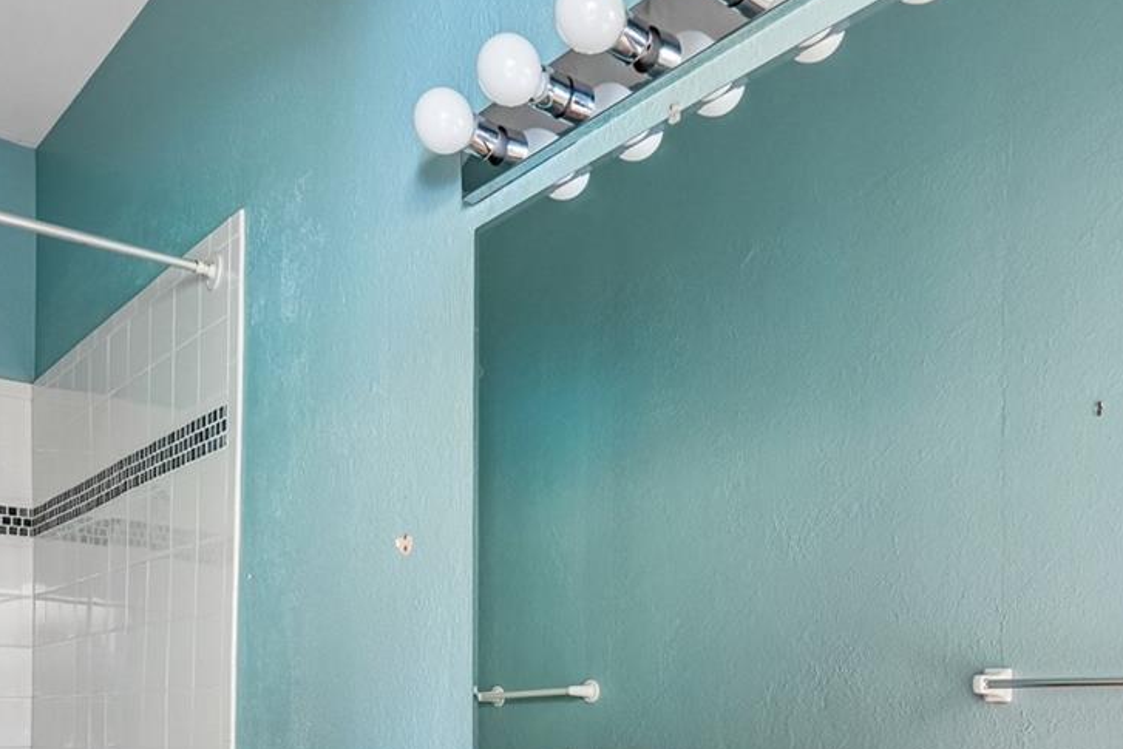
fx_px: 1030
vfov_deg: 36.4
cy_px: 729
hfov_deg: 57.1
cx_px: 627
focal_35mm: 33
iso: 400
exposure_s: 8
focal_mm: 10
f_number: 8
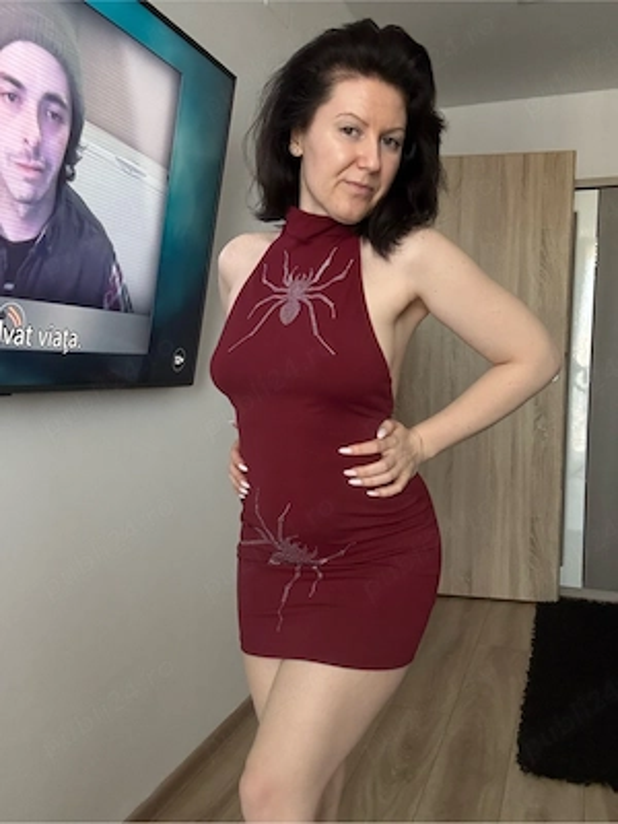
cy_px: 412
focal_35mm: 30
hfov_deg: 46.8
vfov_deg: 60.0
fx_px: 714
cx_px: 309
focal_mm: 2.69
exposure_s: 1/45
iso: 320
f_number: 1.9
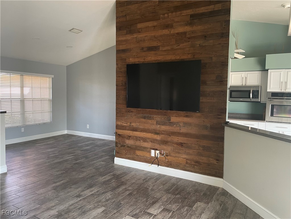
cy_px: 110
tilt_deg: -2.9
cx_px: 146
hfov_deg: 67.3
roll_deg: -0.2
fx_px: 219
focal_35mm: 26
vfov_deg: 53.1
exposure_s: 1/66
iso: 125
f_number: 1.6
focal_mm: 4.2
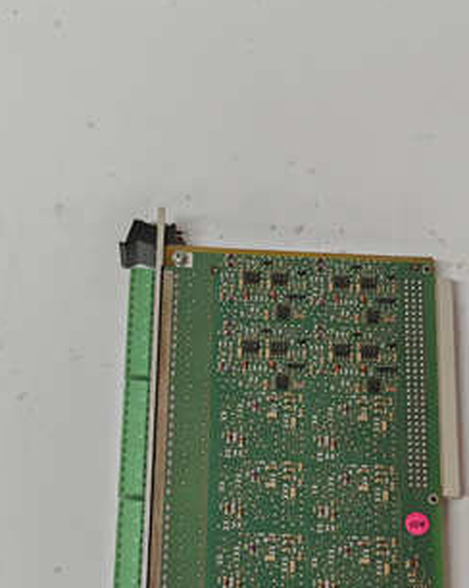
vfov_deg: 27.0
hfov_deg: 22.1
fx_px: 1200
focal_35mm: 69
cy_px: 469
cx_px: 261
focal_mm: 6.12
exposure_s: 1/120
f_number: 1.9
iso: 800
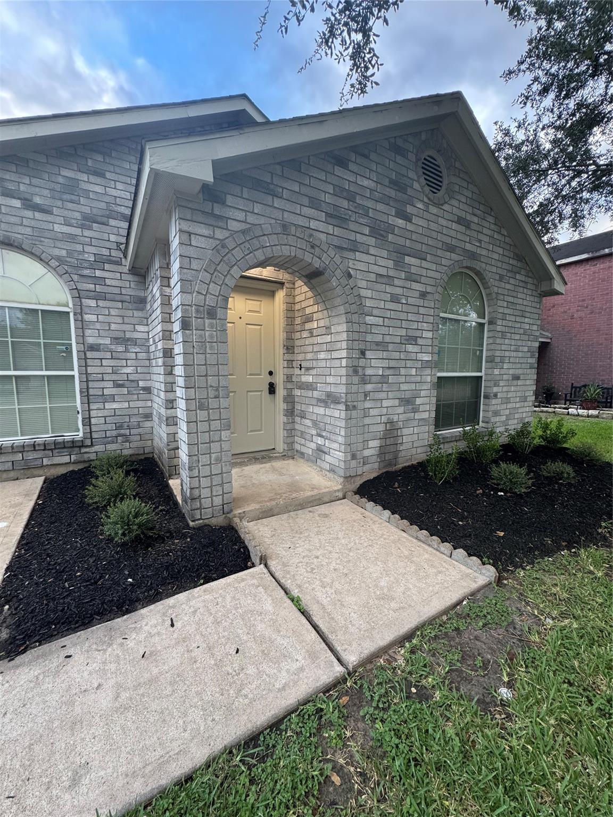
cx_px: 306
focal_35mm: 14
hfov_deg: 85.7
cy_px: 408
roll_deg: +0.6
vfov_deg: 102.1
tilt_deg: -7.0
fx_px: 331
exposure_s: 1/99
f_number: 2.2
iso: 160
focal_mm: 2.22
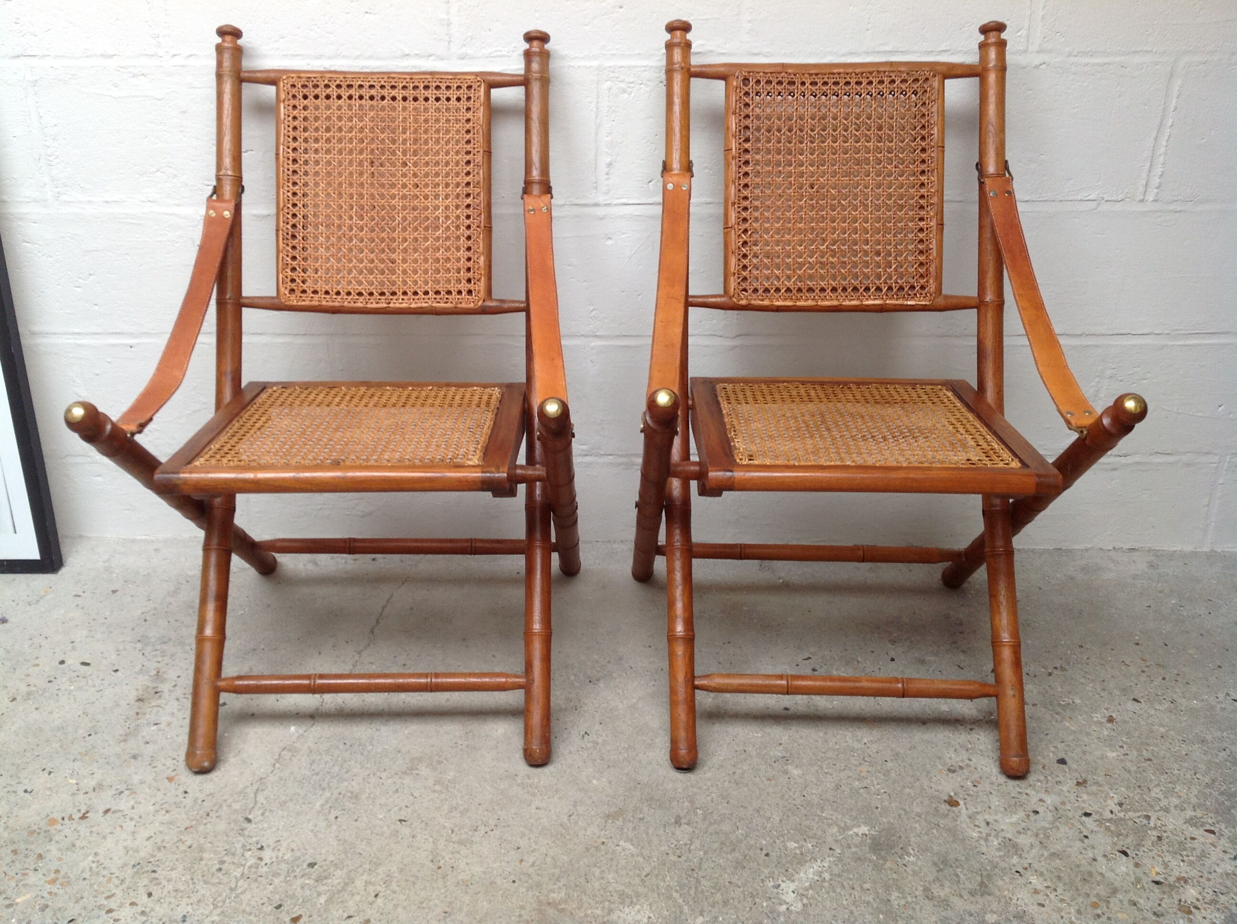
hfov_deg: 52.7
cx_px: 618
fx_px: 1249
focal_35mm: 35
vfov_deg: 40.6
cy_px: 462
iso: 100
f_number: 2.4
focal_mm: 4.28
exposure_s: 1/30
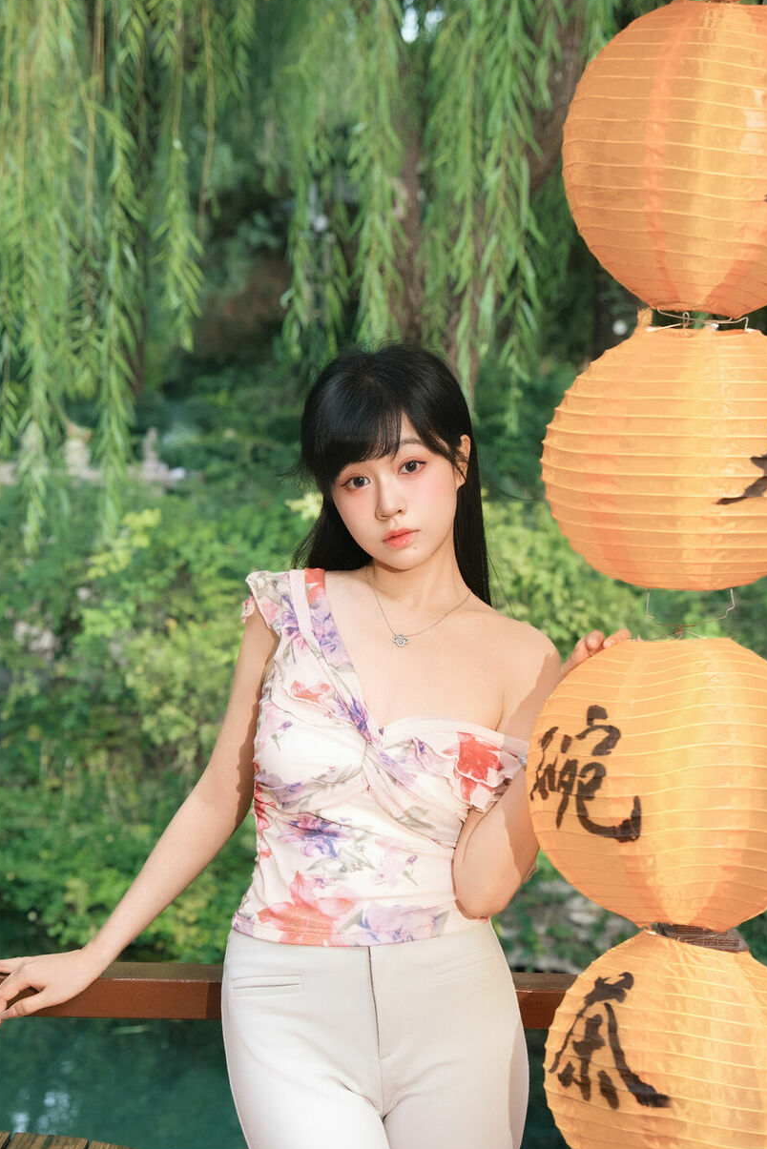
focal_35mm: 64
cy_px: 683
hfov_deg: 21.3
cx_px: 403
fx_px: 2044
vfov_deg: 31.3
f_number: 4
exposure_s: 1/125
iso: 640
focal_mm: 49
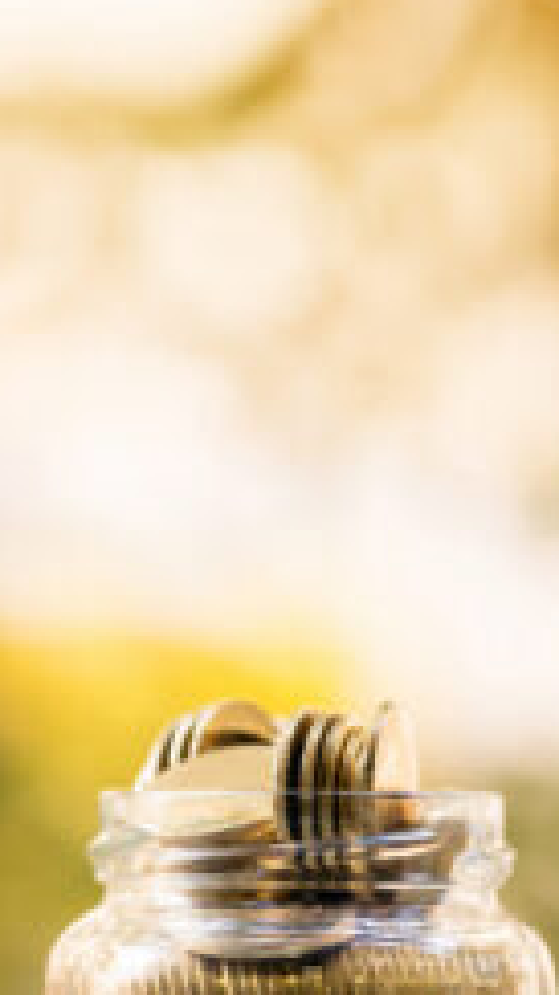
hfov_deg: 5.2
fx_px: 6175
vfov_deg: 9.2
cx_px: -167
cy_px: 553
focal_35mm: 234
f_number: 4
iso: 200
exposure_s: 1/25
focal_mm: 85
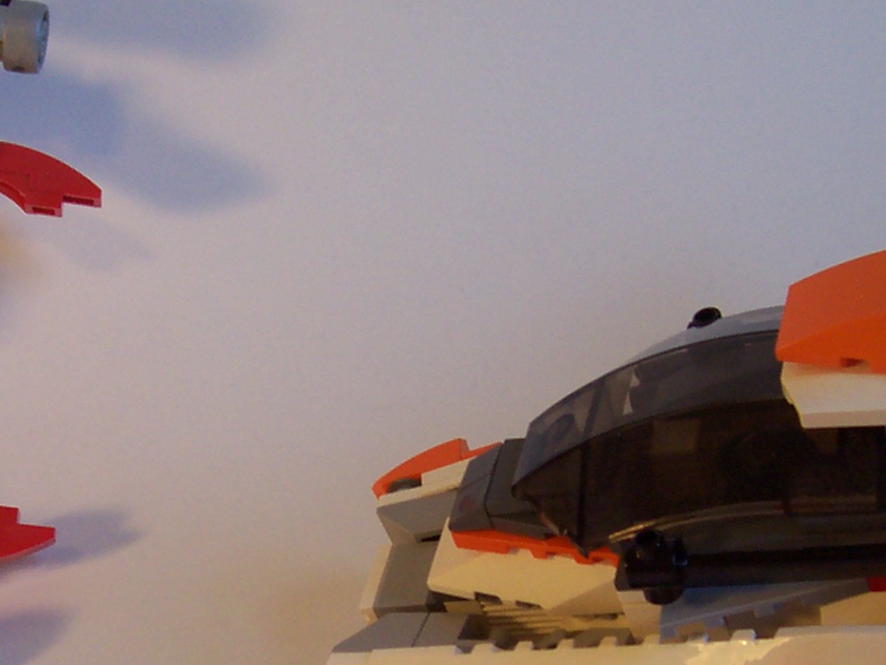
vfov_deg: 15.8
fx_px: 2381
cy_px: 545
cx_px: 275
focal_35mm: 93
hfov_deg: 21.0
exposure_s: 1/62.1
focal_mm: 5.6
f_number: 2.7
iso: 80
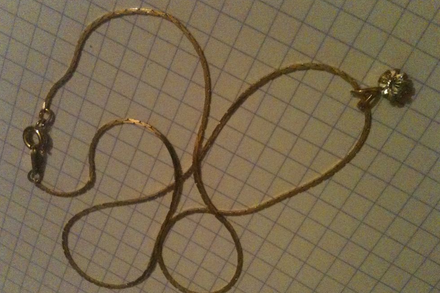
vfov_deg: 35.9
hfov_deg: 51.9
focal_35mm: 37
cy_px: 162
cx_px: 217
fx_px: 452
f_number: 2.8
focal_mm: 3.85
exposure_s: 1/10
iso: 800
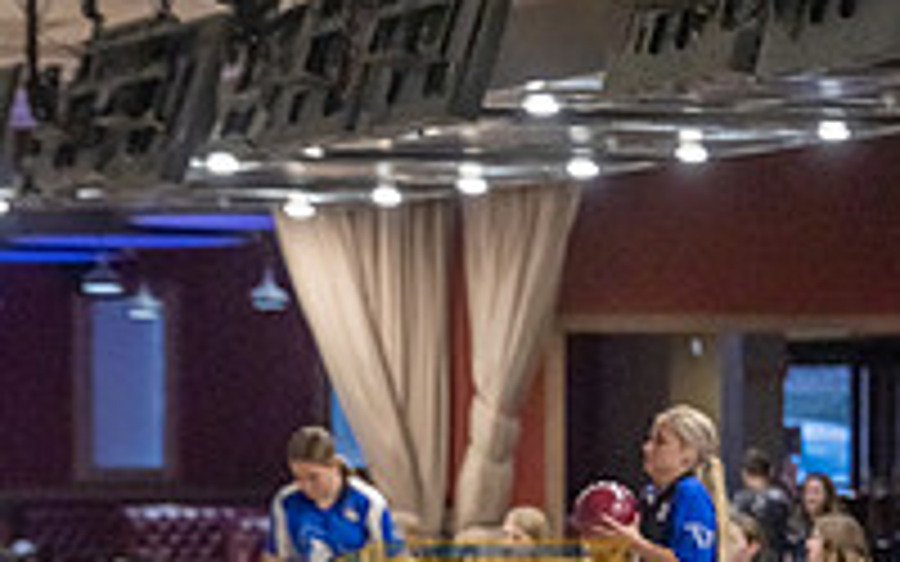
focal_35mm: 211
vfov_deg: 6.2
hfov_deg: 9.9
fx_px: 5175
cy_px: 827
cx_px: 423
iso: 4000
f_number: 3.5
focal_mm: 92
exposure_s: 1/800
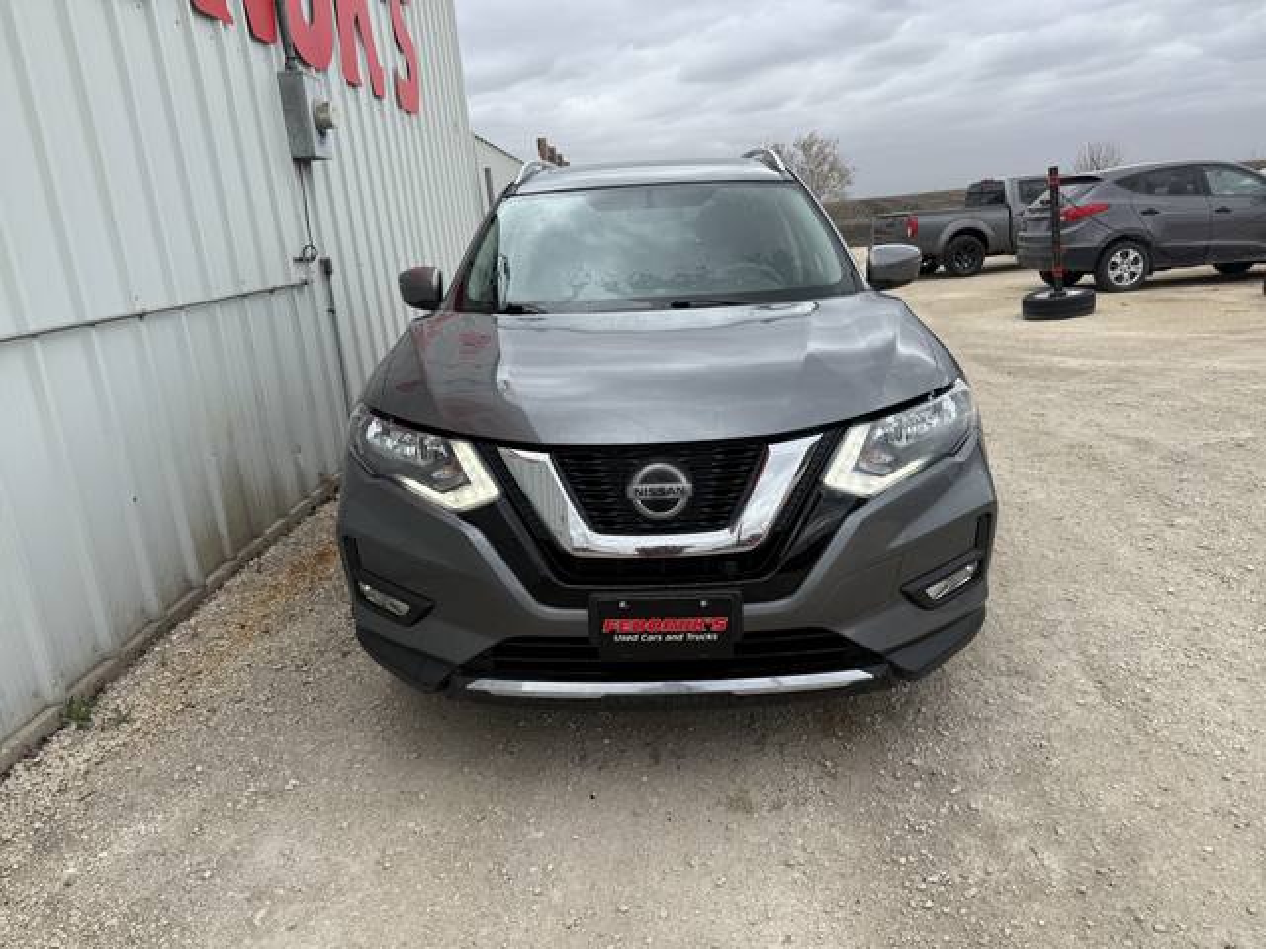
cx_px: 633
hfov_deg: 71.6
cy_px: 474
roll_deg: +5.7
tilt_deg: -14.7
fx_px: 878
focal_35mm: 24
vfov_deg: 56.8
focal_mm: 6.76
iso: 80
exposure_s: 1/1770
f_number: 1.78
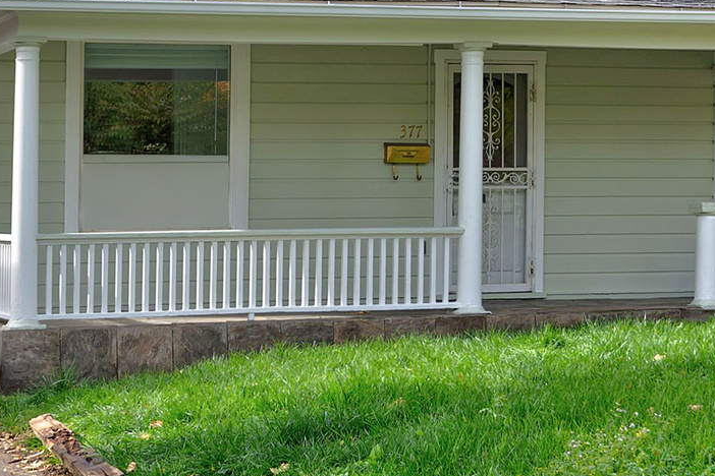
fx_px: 2026
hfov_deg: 20.0
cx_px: 295
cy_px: 94
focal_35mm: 102
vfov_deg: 13.4
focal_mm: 35
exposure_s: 1/400
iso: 160
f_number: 6.3
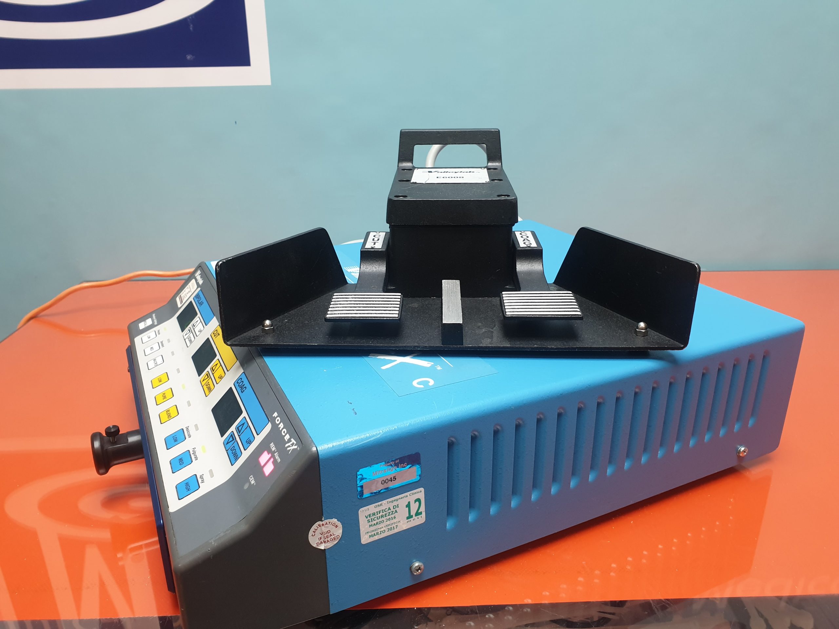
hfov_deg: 67.3
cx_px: 420
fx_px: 630
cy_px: 314
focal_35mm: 26
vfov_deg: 53.1
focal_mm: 4.3
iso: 160
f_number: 2.4
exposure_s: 1/50
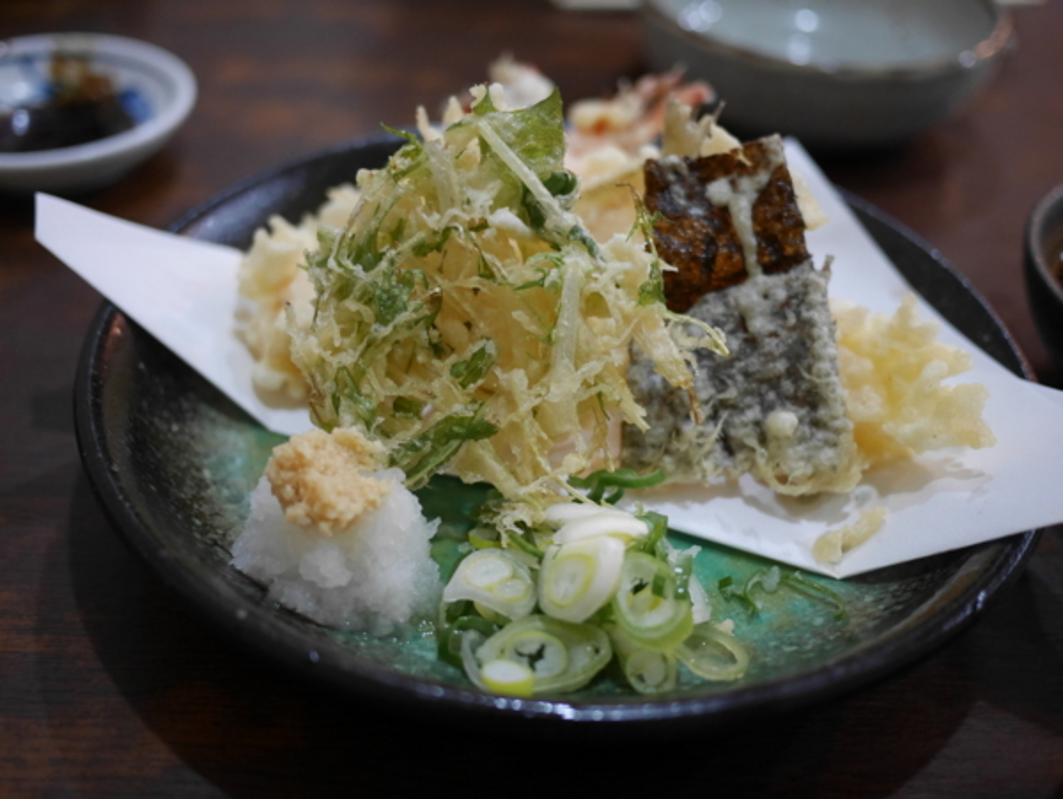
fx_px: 1229
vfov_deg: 36.0
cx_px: 532
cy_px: 400
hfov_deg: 46.8
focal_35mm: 40
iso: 1250
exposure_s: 1/60
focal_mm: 20
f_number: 1.7
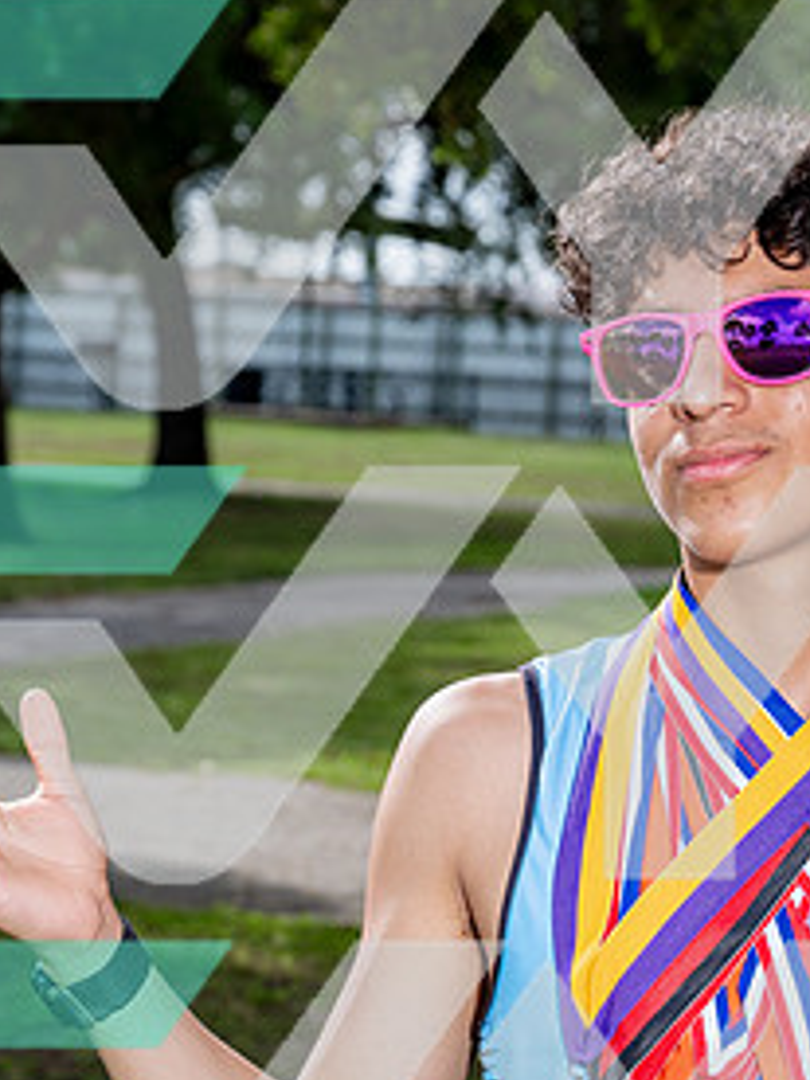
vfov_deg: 14.7
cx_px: 833
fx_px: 4181
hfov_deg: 11.0
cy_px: 675
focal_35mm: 134
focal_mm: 61
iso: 100
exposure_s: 1/250
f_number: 5.6
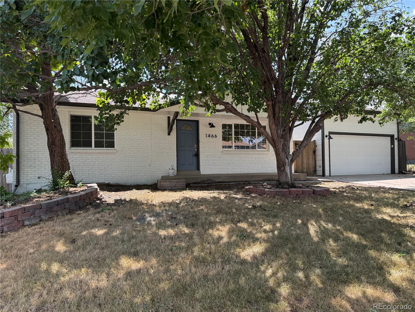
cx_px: 208
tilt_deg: +0.8
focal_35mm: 24
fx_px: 288
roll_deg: +1.1
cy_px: 156
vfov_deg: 56.8
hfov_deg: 71.6
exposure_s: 1/693
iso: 80
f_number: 1.78
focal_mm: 6.76
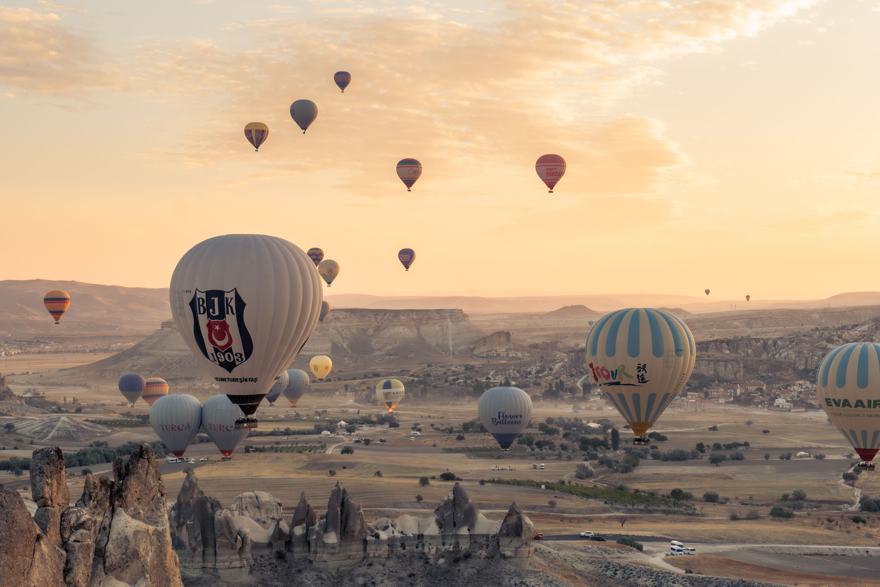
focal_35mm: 63
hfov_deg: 31.9
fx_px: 1540
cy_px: 294
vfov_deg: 21.6
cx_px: 440
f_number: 7.1
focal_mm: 41.8
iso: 800
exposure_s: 1/480
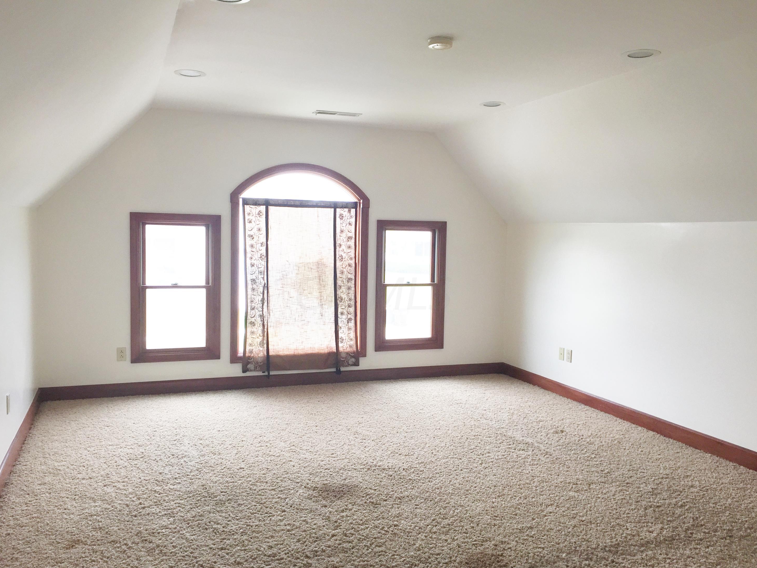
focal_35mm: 30
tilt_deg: -3.5
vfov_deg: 46.8
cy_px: 293
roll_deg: -1.4
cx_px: 373
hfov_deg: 60.0
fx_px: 656
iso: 40
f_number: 2.2
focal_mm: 4.15
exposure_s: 1/60
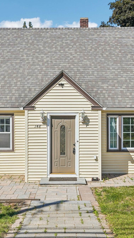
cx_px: 68
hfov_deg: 21.4
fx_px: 354
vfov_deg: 37.2
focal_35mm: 56
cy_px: 118
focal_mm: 35
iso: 100
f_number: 8
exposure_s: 1/400
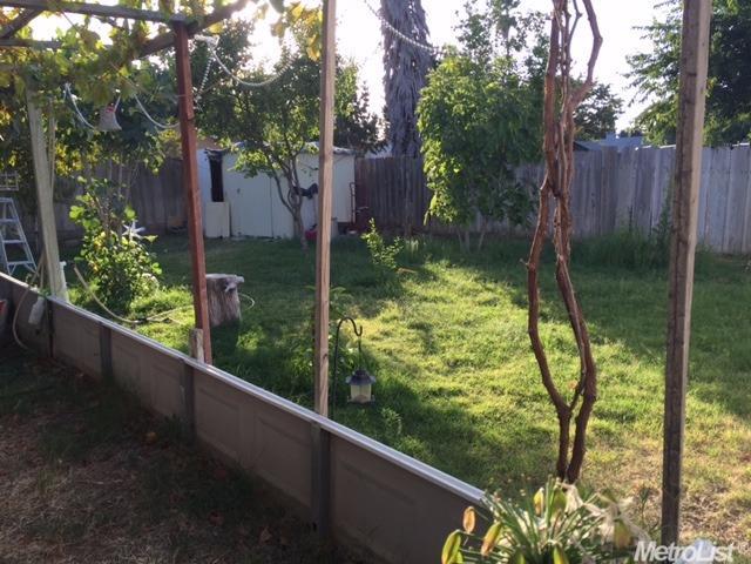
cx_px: 376
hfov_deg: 61.7
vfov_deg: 48.2
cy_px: 282
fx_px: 629
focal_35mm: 29
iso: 32
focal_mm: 4.15
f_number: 2.2
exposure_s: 1/350
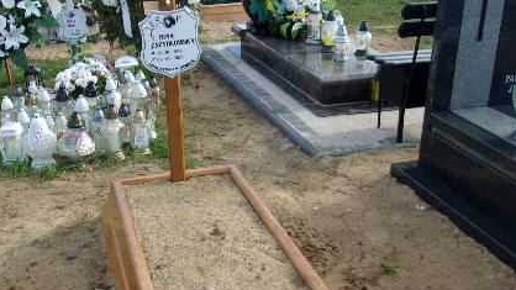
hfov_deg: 45.4
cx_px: 233
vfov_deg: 26.5
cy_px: 138
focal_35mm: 45
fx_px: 616
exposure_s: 1/38
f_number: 10.4
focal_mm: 4.9
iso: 80
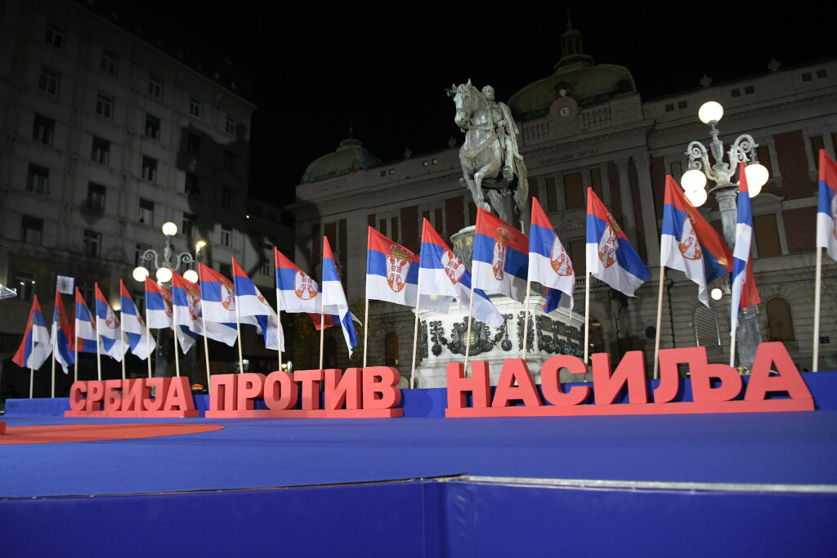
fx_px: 558
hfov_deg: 73.7
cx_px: 418
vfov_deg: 53.1
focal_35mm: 24
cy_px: 279
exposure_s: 1/800
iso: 4000
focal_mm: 24
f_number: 4
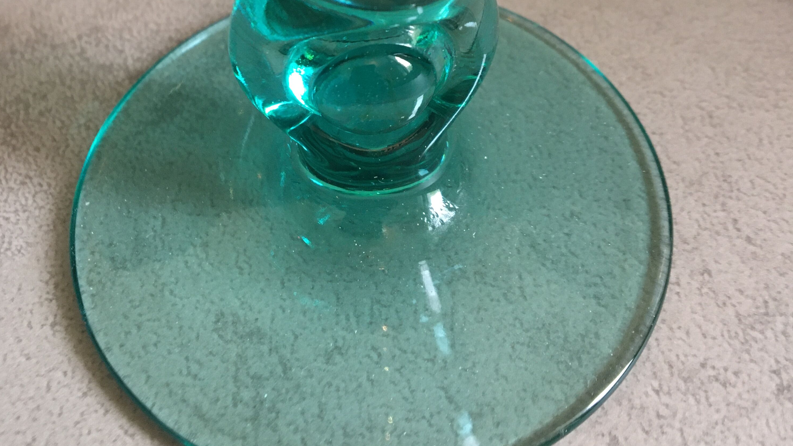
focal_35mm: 43
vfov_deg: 26.3
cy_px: 3
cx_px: 390
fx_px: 904
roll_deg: +0.1
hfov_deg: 47.4
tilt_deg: -44.2
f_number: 2.2
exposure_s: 1/33
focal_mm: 4.15
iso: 160
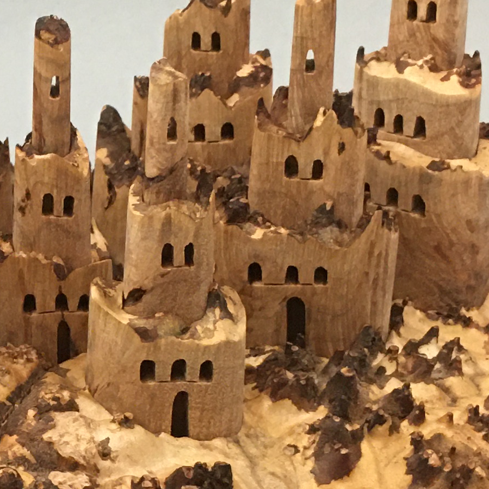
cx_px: -128
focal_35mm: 115
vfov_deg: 15.1
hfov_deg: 14.6
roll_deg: +1.1
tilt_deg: -25.8
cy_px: 351
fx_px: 1838
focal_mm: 4.15
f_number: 2.2
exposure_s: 1/15
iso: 80
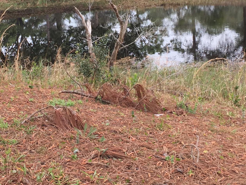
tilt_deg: -9.5
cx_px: 81
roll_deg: +2.9
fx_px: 490
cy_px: 45
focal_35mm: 69
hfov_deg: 28.0
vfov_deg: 21.1
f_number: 2.2
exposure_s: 1/425
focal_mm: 4.15
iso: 32
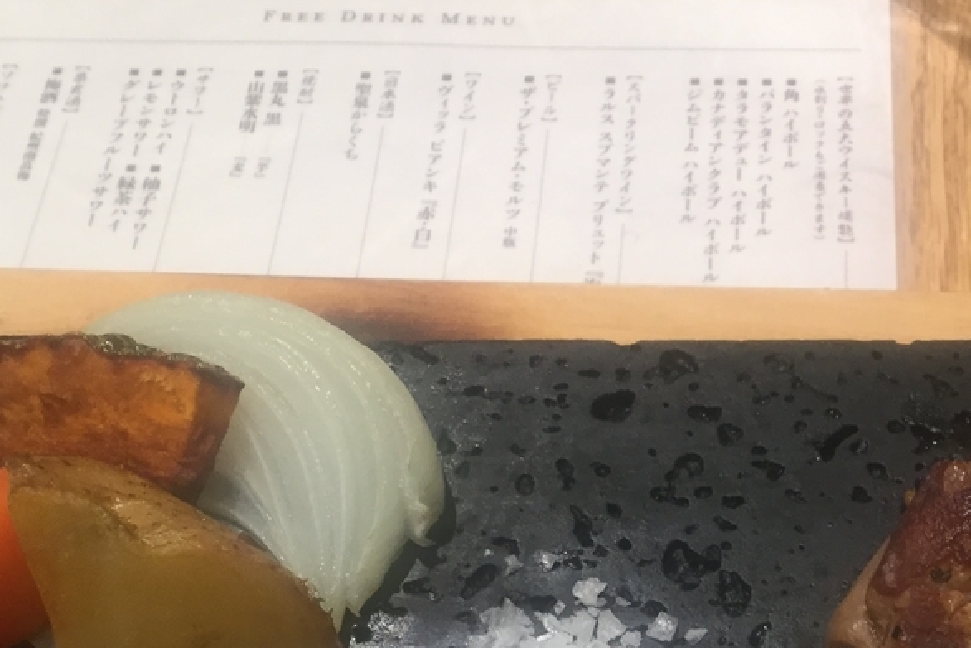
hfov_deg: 30.3
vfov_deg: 20.3
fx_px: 1780
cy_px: 559
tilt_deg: -57.0
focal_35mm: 66
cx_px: 638
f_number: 2.4
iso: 50
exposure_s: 1/30
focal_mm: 3.3
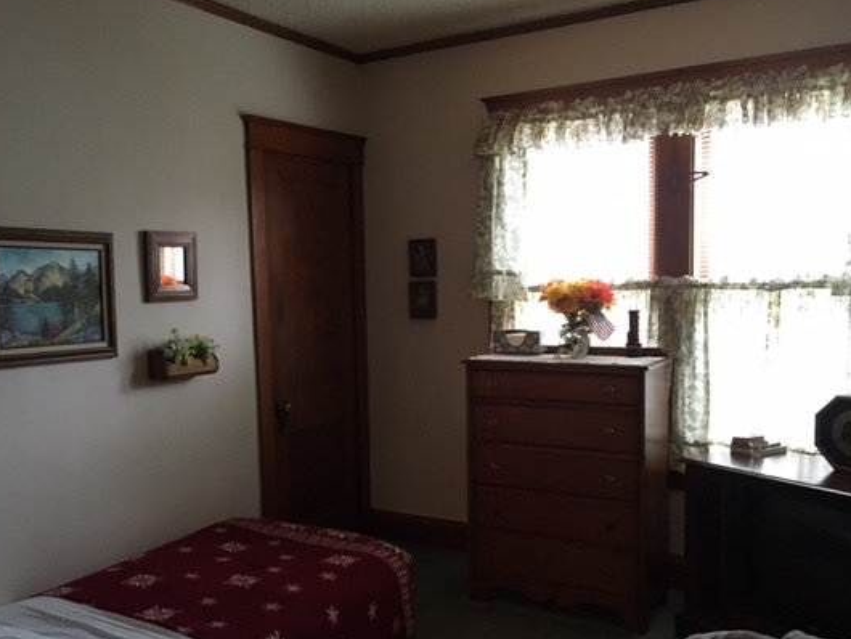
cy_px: 360
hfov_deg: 52.3
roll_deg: +1.4
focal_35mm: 35
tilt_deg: -4.5
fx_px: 861
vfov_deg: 40.7
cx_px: 342
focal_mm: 4.15
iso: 200
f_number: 2.2
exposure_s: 1/15
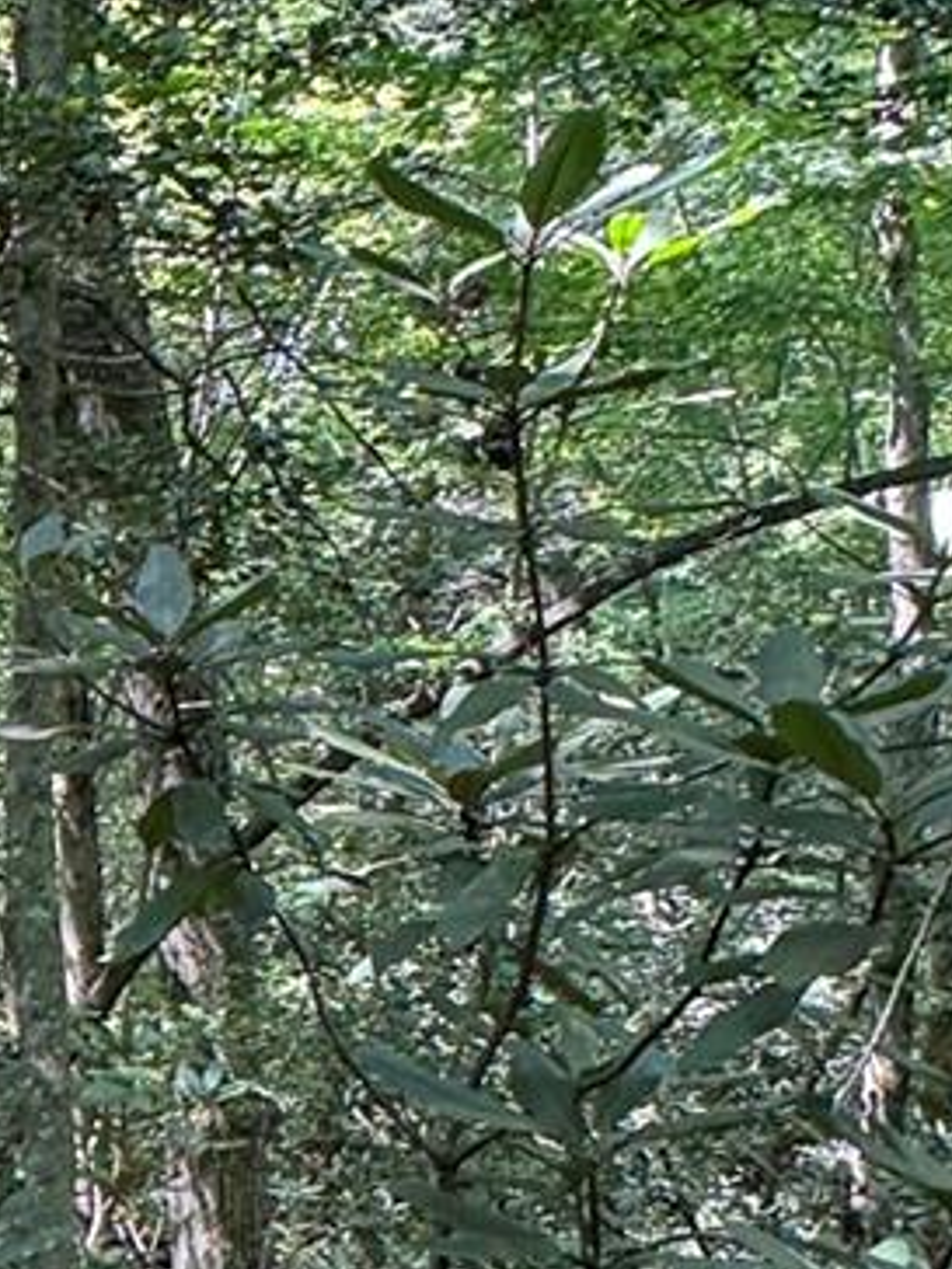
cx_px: -743
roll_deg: +1.1
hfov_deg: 19.1
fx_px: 2163
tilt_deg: -9.7
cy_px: 833
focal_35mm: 59
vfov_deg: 32.5
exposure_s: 1/99
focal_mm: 2.22
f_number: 2.2
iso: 200
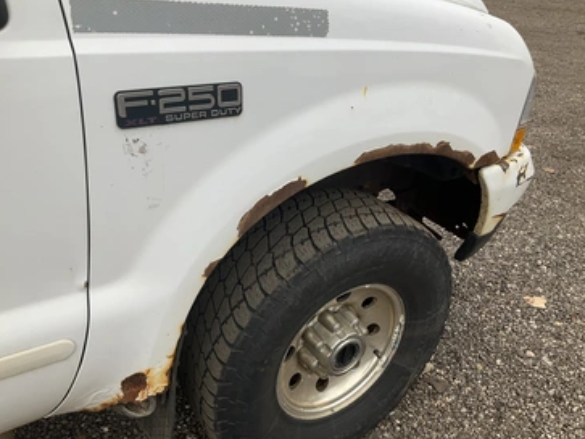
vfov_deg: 44.1
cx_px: 295
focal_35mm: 32
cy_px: 215
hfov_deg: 56.8
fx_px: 541
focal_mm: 3
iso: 25
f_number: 1.8
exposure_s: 1/365
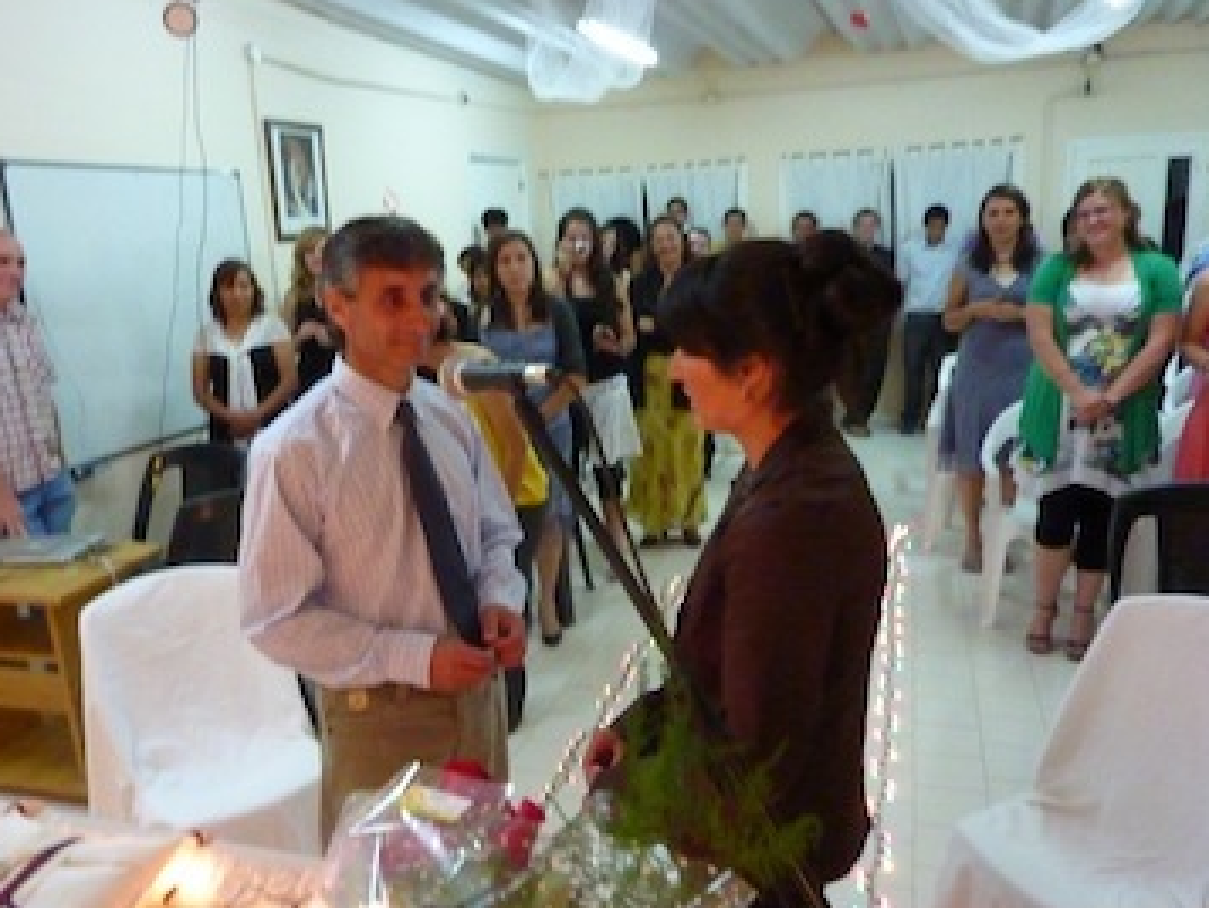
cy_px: 478
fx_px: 978
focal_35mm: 28
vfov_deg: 49.8
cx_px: 545
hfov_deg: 63.3
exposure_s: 1/20
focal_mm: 4.1
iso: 800
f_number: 3.3
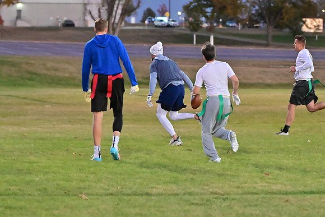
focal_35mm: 172
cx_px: 162
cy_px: 108
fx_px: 1553
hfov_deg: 11.9
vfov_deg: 8.0
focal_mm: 115
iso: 6400
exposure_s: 1/500
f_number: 4
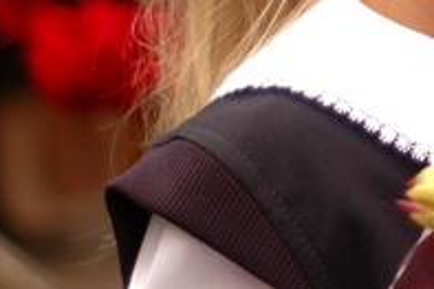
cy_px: -165
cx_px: 575
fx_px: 2939
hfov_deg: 8.3
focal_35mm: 244
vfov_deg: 5.6
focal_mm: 50
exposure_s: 1/1600
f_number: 1.8
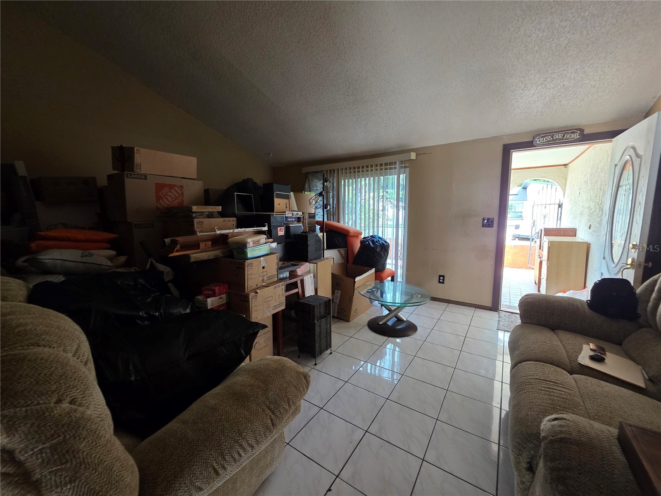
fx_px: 248
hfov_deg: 106.2
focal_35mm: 13
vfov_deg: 89.9
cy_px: 248
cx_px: 330
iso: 400
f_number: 1.9
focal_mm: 2.2
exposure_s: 1/60
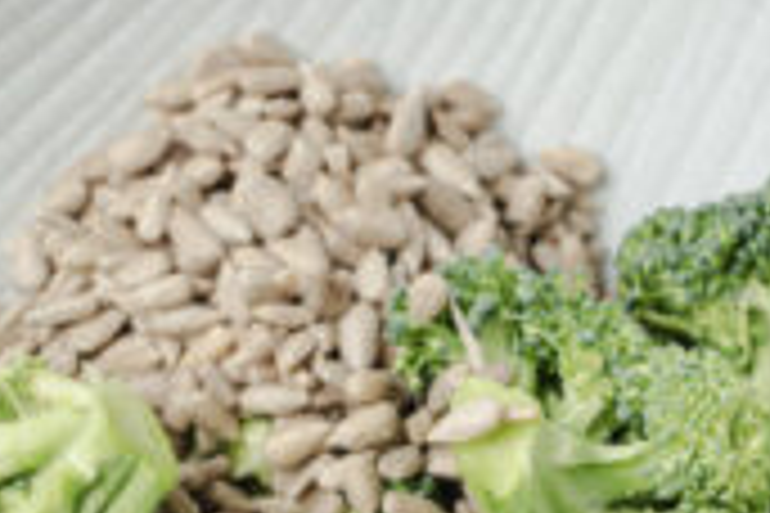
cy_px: 666
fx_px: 4684
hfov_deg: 9.4
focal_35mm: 219
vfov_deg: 6.2
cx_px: 477
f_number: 5.6
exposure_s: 1/25
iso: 320
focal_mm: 50
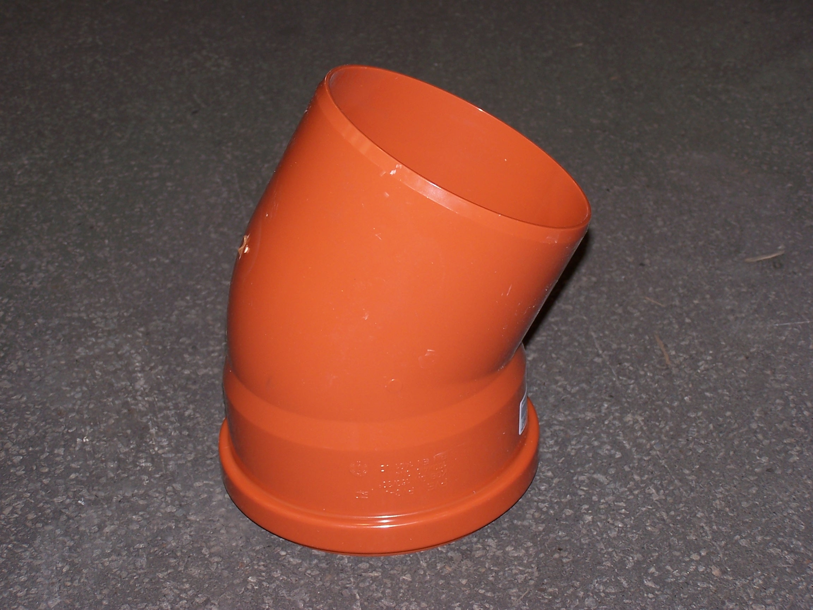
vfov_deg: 19.6
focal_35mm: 75
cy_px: 305
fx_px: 1761
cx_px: 406
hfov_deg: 26.0
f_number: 3.2
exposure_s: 1/60
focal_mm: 12.4
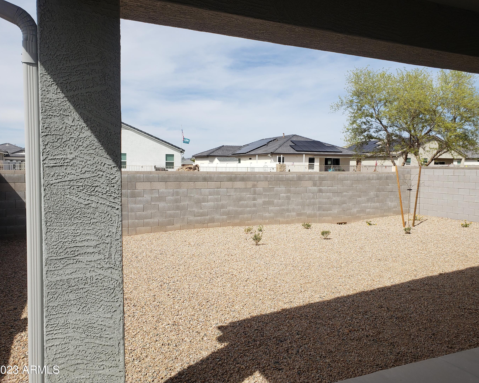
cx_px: 257
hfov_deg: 62.1
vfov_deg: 51.5
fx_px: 397
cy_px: 190
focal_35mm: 28
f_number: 2.4
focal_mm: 4.3
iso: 50
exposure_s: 1/1623
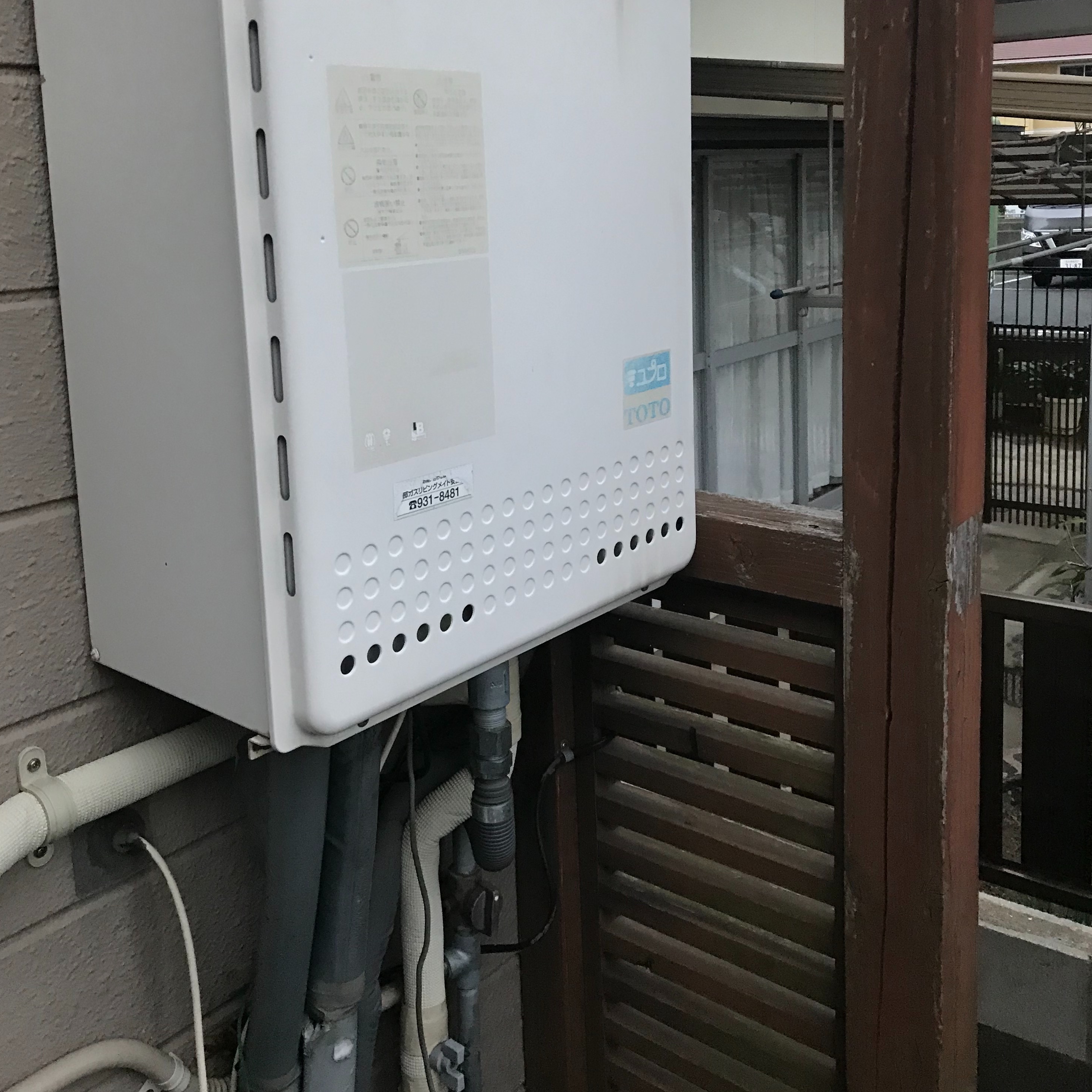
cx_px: 537
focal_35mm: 34
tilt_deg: -6.0
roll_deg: +2.6
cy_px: 369
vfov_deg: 47.7
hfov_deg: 48.4
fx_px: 1213
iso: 64
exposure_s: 1/15
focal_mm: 3.99
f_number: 1.8
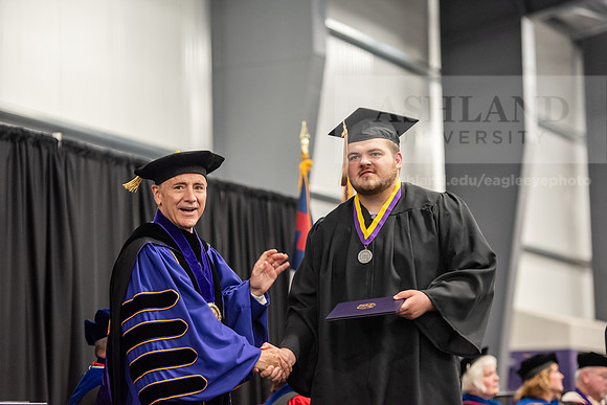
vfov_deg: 12.2
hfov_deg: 18.3
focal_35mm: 112
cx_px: 304
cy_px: 202
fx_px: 1889
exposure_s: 1/200
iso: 2500
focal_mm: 112
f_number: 3.2
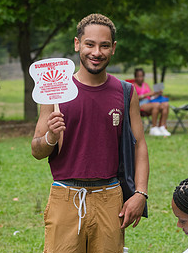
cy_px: 172
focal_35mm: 221
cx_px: 145
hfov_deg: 6.7
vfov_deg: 9.0
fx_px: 1610
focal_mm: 86
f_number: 4.5
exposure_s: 1/640
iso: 1000
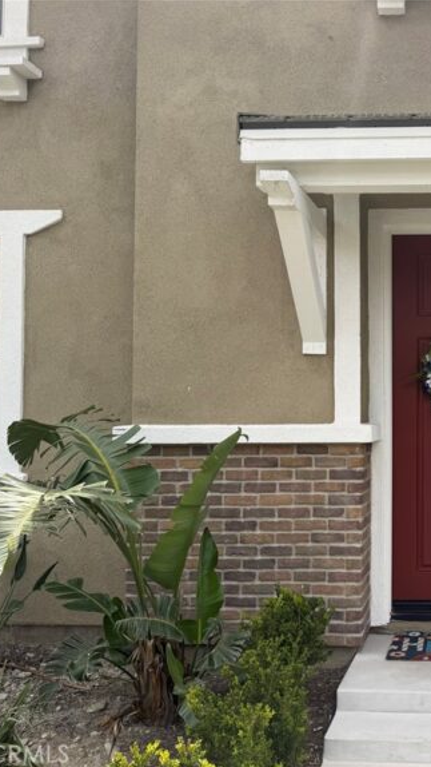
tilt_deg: +1.7
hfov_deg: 30.8
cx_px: 451
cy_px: 384
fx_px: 711
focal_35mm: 35
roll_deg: -0.3
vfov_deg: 56.6
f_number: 1.78
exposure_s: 1/3145
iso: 80
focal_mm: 6.76
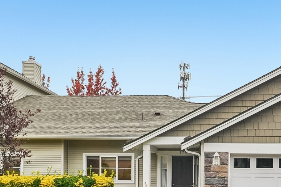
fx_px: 273
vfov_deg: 35.1
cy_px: 177
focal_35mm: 35
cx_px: 184
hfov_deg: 53.5
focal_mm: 16
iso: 1600
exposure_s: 1/200
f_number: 8
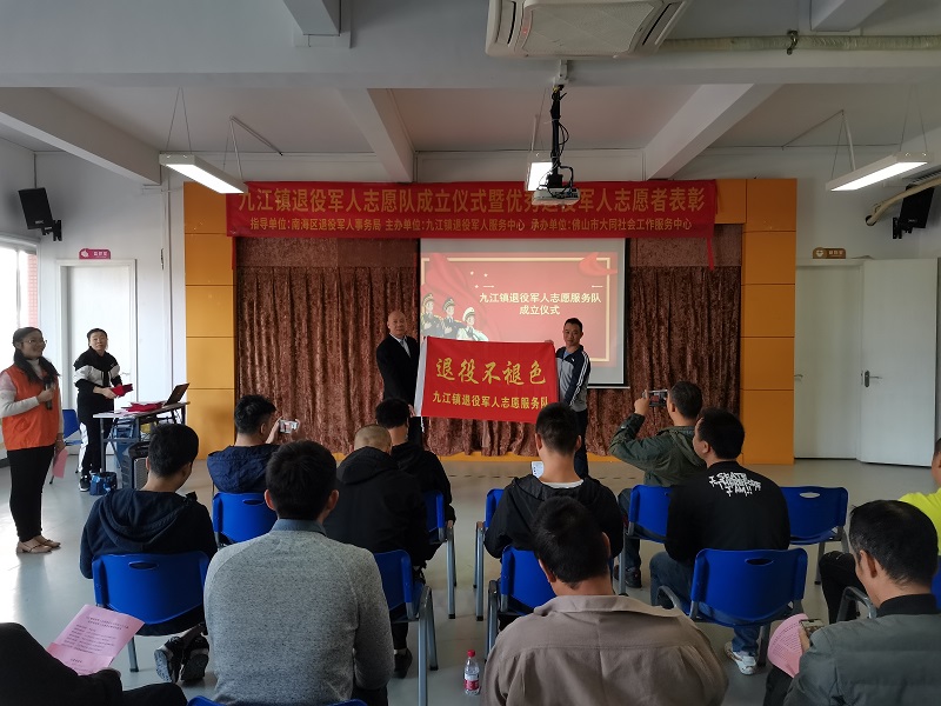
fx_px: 707
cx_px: 470
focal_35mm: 26
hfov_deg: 67.3
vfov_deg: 53.1
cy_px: 353
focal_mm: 4.75
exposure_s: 1/100
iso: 320
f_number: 1.8
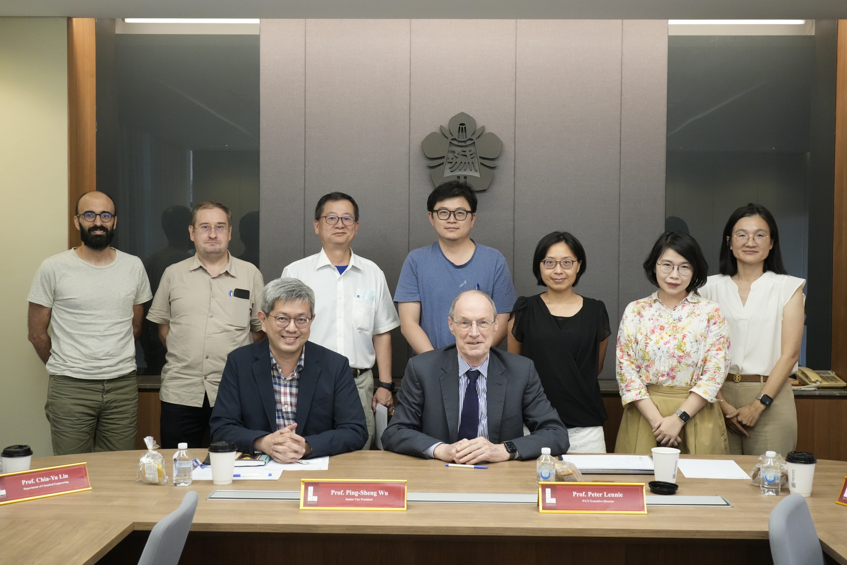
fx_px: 941
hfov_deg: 48.5
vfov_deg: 33.4
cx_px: 424
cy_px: 282
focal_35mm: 40
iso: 6400
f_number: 9
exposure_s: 1/125
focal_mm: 40
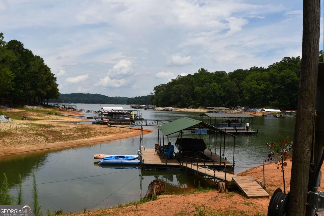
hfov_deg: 53.1
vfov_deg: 36.9
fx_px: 324
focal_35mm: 36
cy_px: 108
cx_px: 162
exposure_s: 1/320
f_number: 9
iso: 100
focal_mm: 24
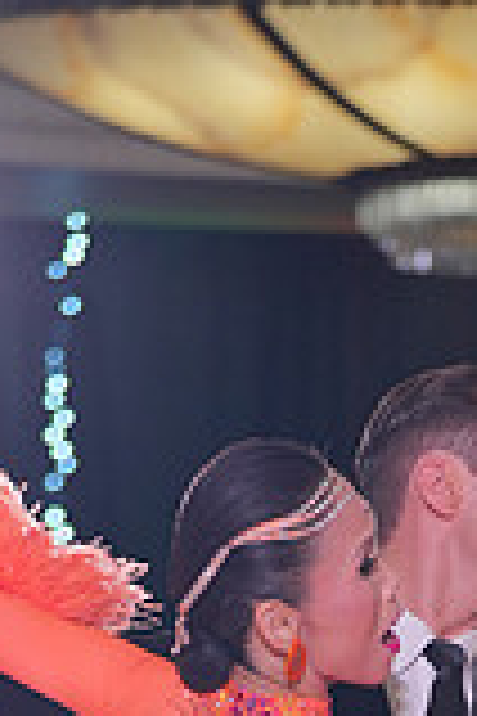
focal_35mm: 322
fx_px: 6399
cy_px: 1216
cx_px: 452
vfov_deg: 6.3
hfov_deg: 4.3
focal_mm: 88
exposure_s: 1/400
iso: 800
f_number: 2.8
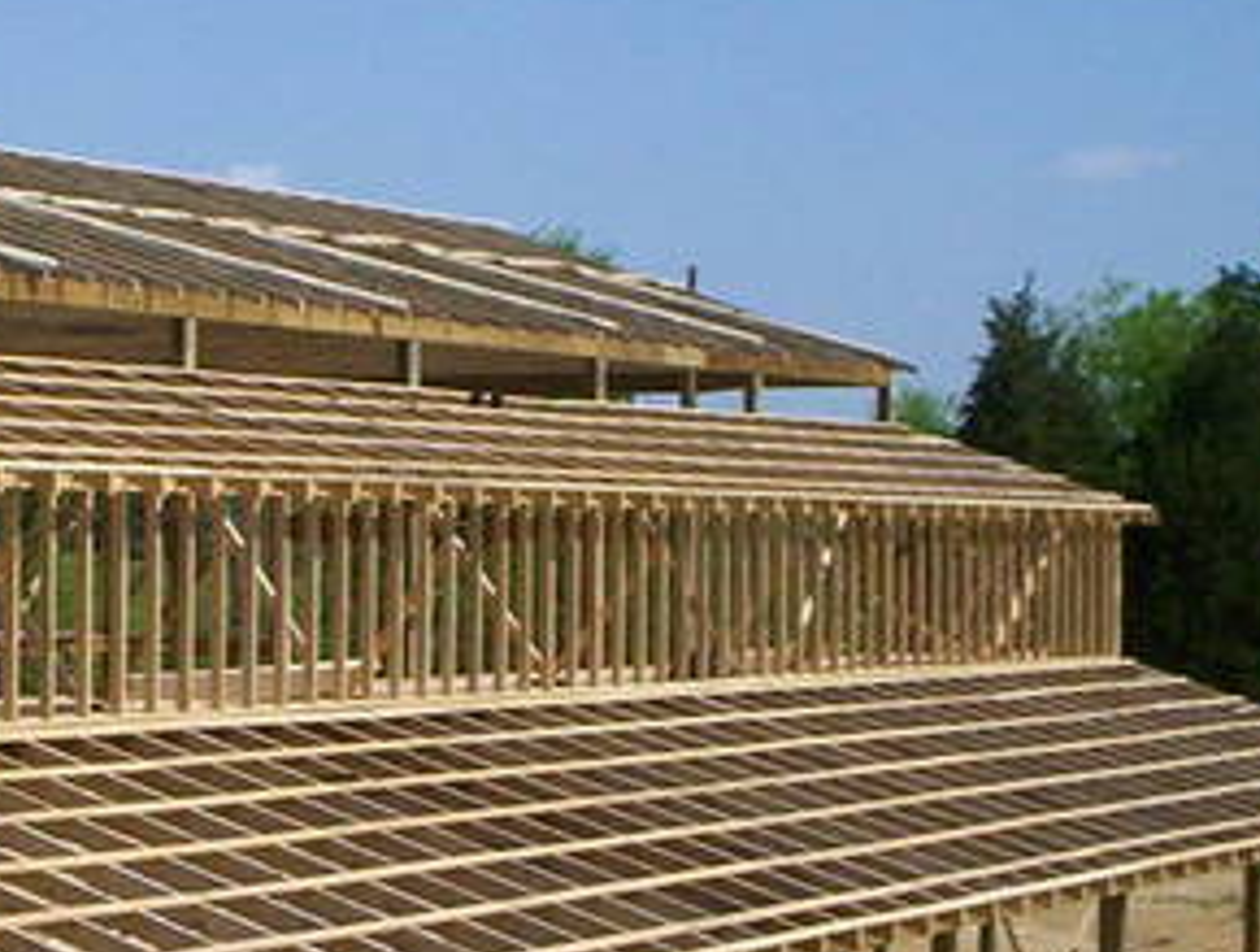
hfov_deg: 18.0
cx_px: -43
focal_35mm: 106
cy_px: 567
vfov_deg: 14.0
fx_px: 3868
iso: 100
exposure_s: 1/1264
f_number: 4.5
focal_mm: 4.99
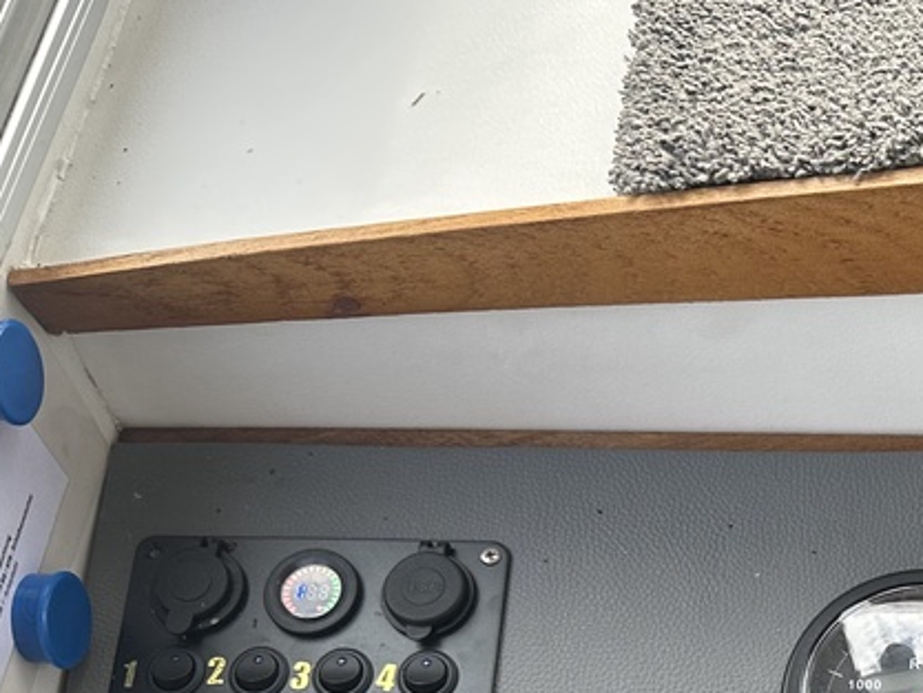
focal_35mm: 69
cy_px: 830
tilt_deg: -59.6
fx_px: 1840
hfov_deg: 25.5
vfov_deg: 20.0
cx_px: 1089
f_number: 1.78
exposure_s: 1/233
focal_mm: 6.86
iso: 80
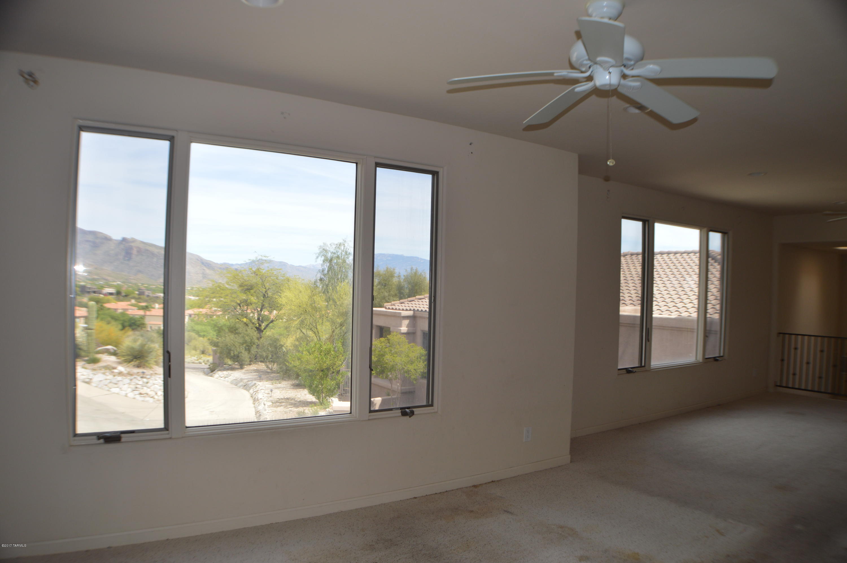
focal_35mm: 30
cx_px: 424
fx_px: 705
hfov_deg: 62.0
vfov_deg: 43.5
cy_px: 282
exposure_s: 1/200
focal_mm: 20
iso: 100
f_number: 4
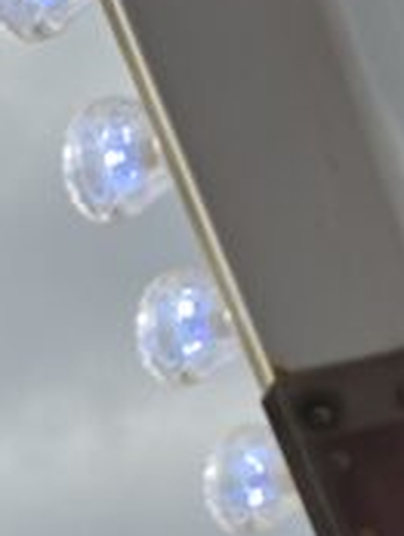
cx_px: -327
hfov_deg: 10.4
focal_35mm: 135
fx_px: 2096
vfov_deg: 12.9
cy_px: 1041
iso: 12
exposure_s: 1/707
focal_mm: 6.3
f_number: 1.7
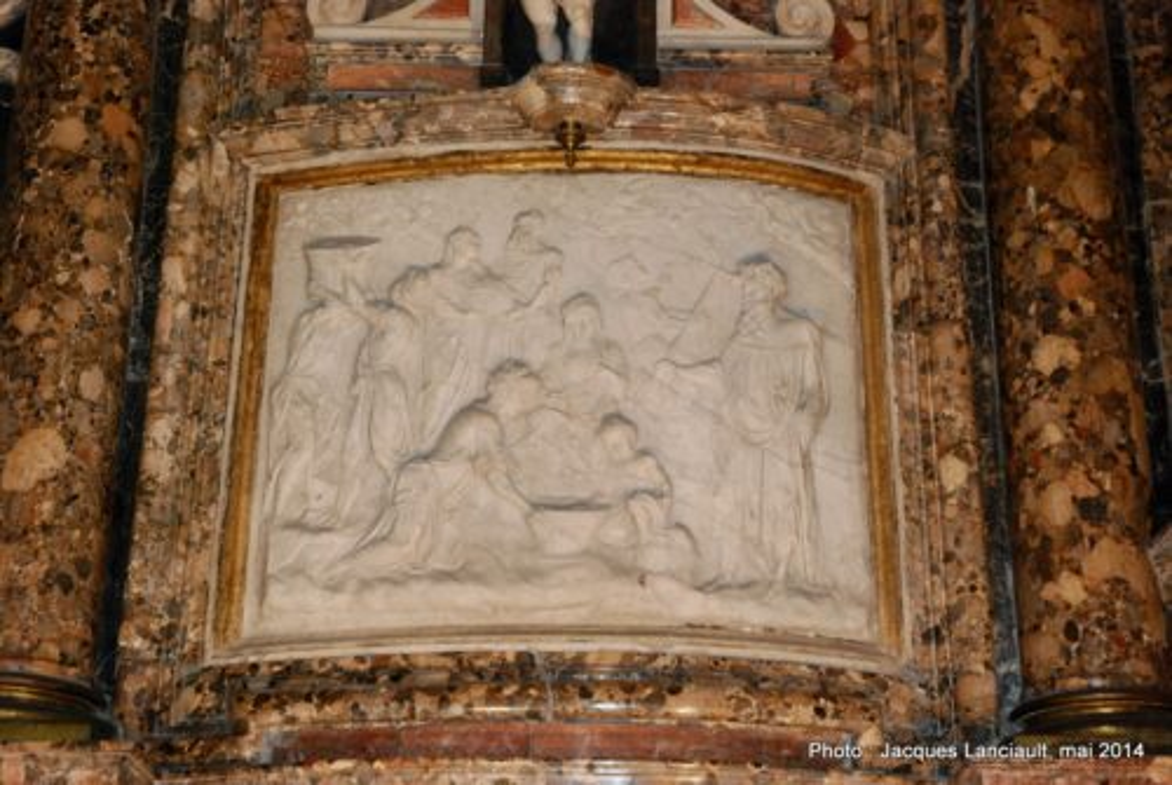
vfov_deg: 22.7
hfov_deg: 33.4
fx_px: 1956
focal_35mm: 60
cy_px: 392
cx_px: 586
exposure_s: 1/60
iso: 1600
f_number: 5.6
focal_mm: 40
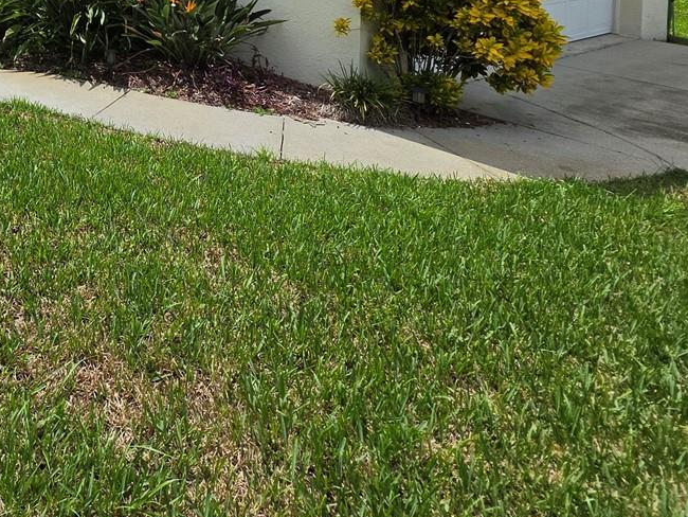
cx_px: -72
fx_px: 636
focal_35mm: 32
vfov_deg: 35.8
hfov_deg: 43.6
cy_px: -86
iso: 32
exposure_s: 1/4123
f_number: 1.9
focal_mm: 2.2
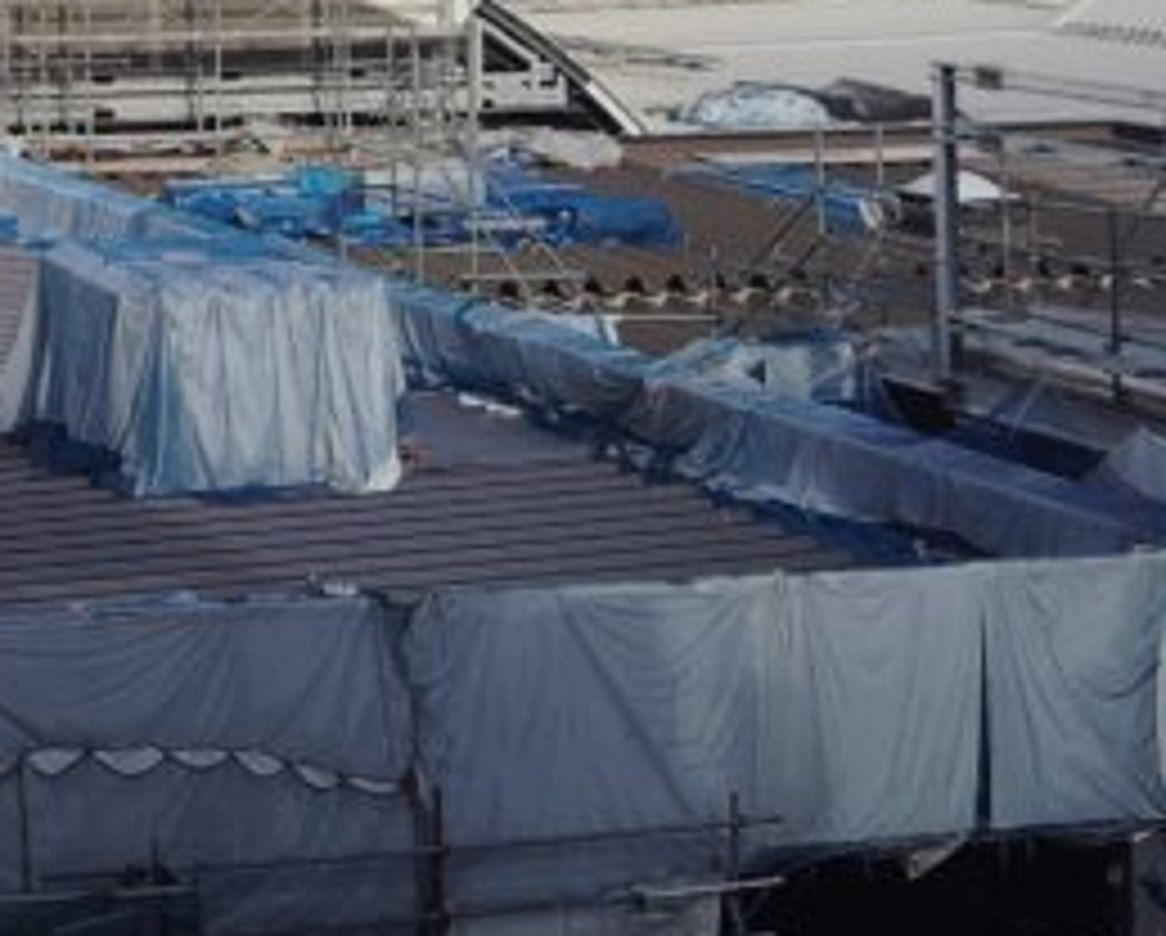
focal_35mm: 108
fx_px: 3733
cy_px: -371
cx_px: -630
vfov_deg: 13.6
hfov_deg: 16.1
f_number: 1.8
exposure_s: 1/1530
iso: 50
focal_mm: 4.22
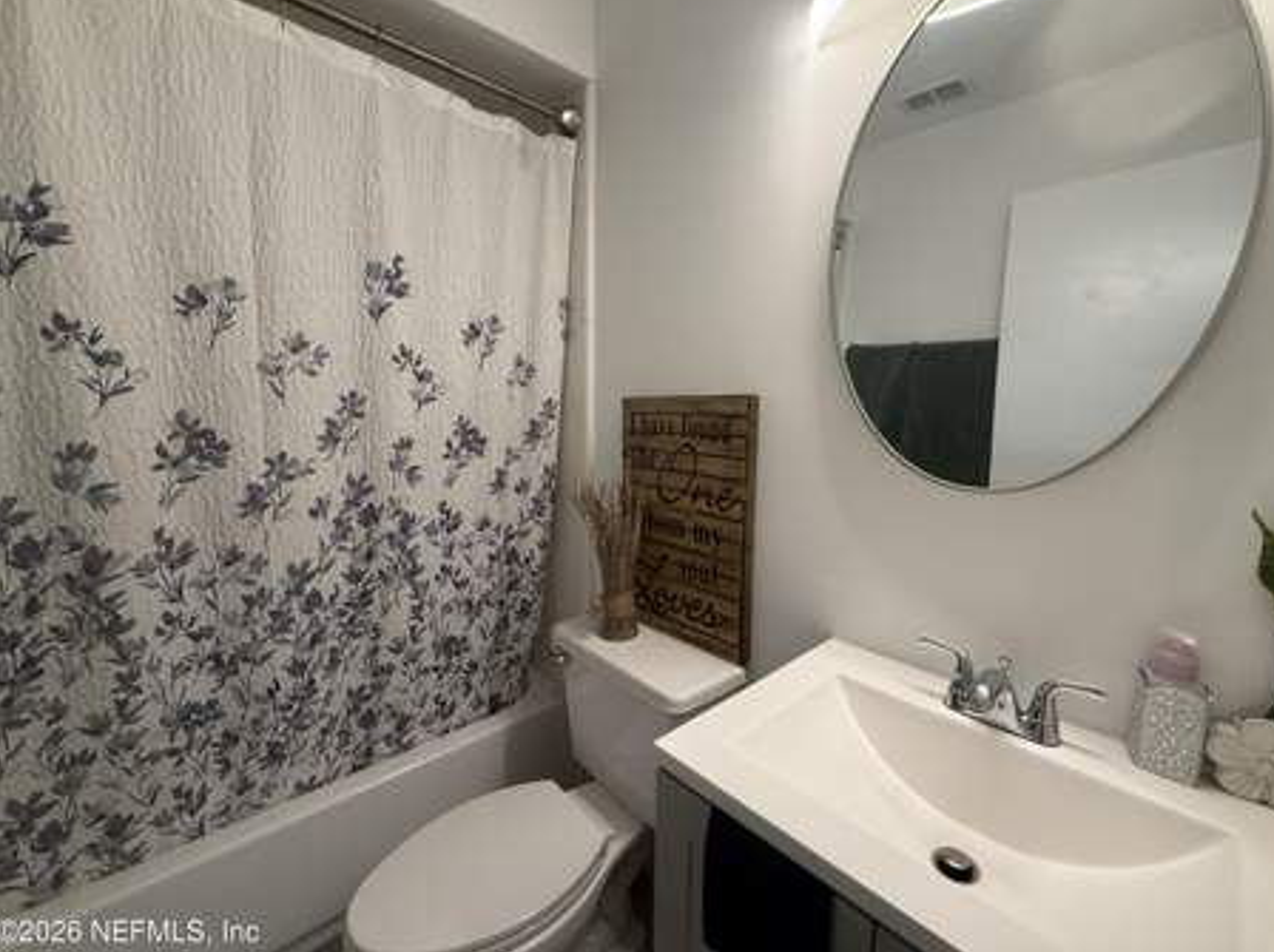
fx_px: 551
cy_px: 465
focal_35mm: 15
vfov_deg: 81.6
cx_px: 677
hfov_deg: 98.1
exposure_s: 1/120
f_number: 2.2
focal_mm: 2.22
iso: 320
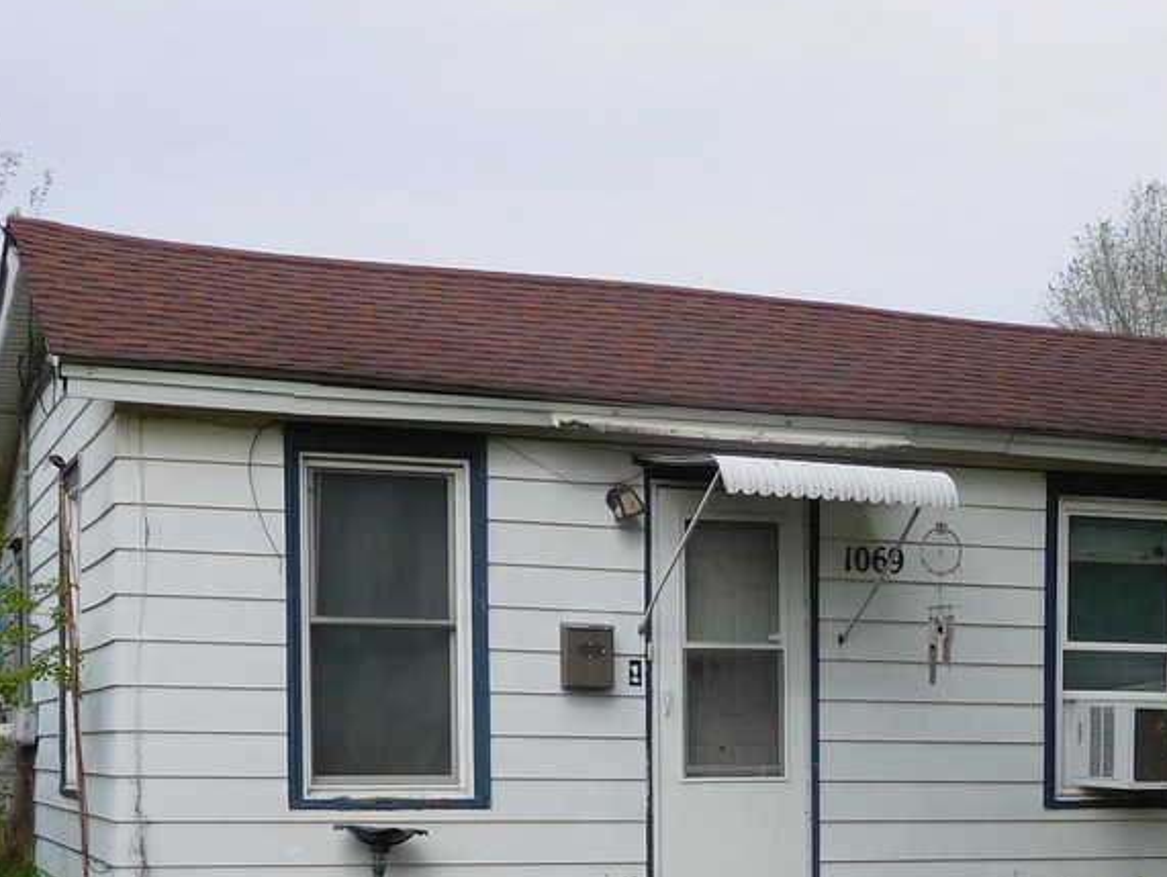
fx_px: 2125
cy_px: 852
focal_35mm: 63
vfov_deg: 22.5
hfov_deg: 30.6
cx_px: 736
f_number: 3.4
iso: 125
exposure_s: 1/1250
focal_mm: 4.5
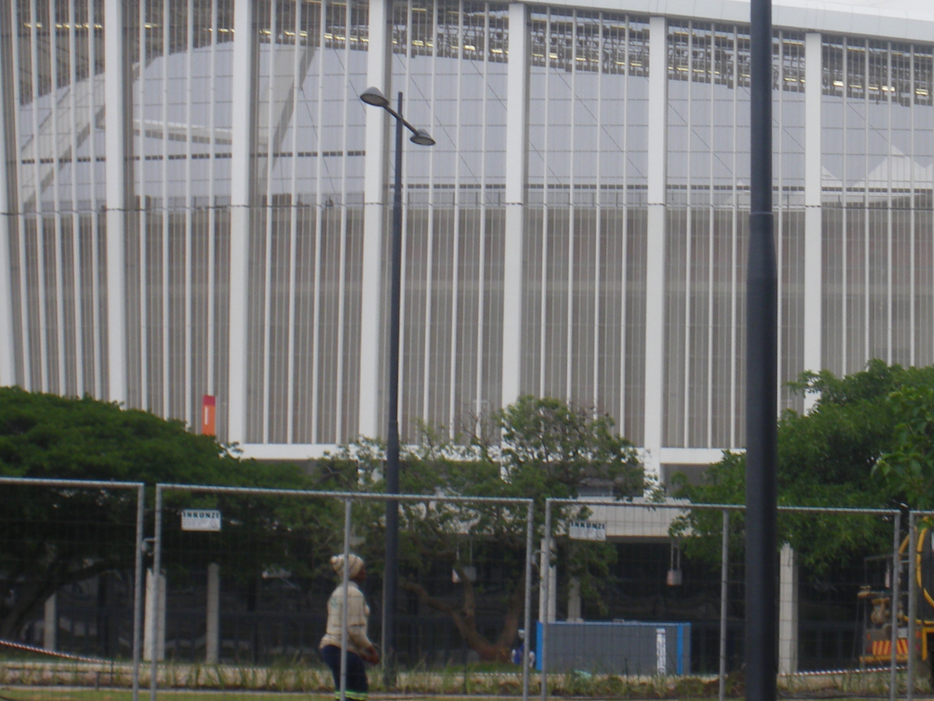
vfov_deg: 14.1
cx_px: 680
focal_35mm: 105
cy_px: 194
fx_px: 2833
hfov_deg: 18.6
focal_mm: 9
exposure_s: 1/100
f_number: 4.4
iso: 64
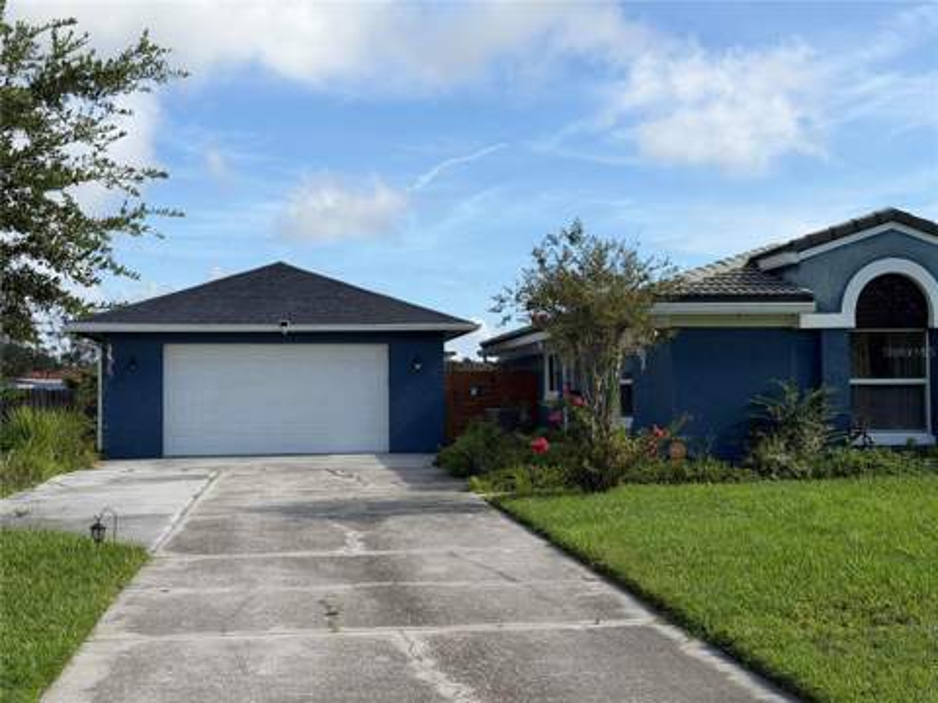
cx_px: 469
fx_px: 1301
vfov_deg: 30.3
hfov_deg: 39.7
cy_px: 352
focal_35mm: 48
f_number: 1.78
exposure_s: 1/4878
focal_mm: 6.76
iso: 64
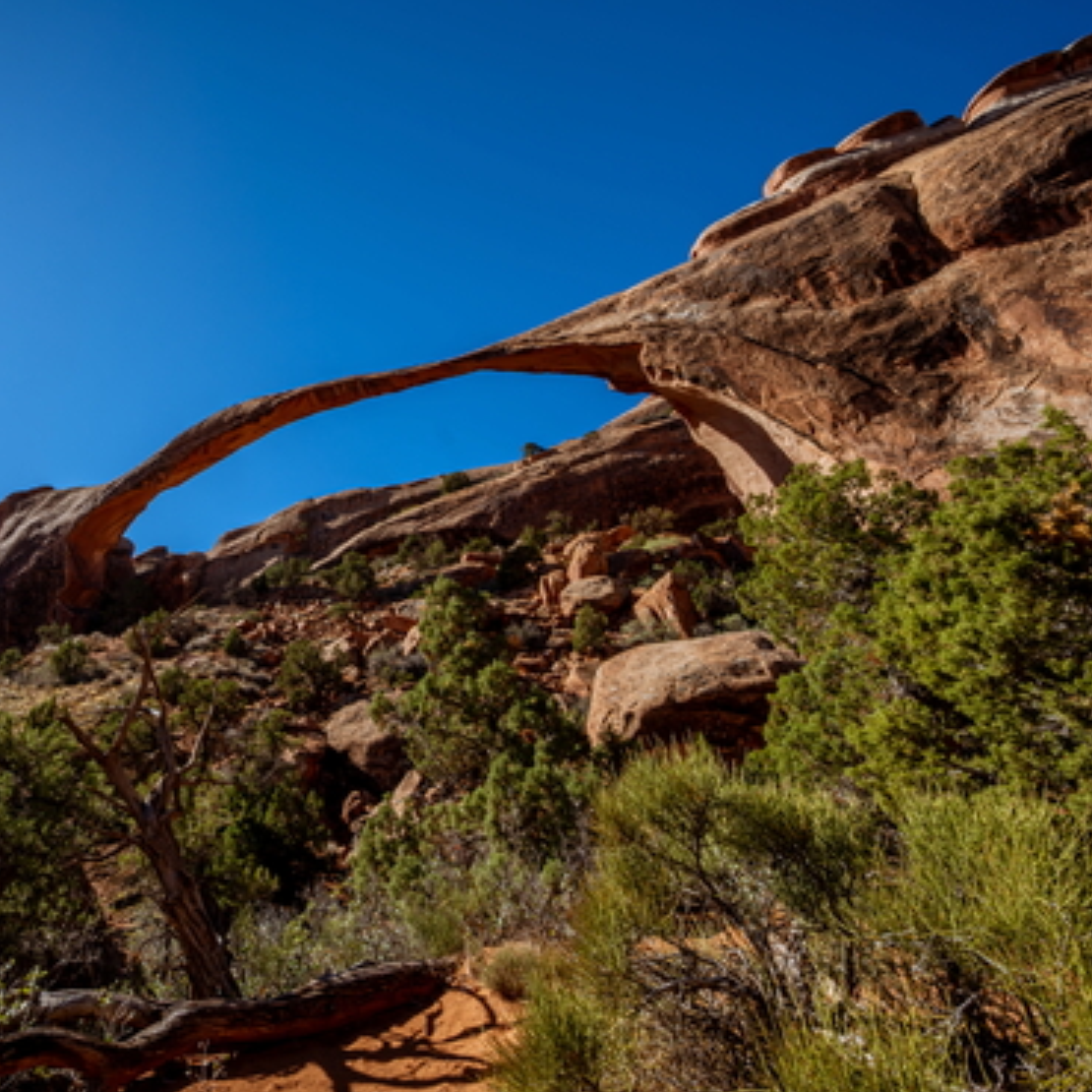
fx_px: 642
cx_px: 301
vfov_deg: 80.7
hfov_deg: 76.0
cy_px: 547
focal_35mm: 18
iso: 160
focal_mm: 14
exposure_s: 1/50
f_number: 22
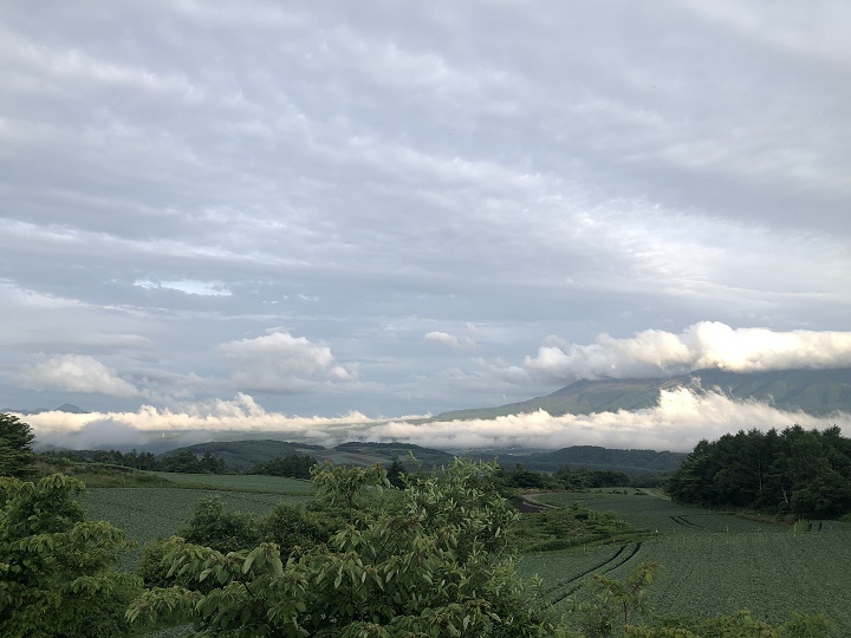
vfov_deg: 49.7
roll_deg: -1.0
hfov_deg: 63.4
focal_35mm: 28
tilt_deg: +8.8
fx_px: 688
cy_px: 319
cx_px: 426
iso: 20
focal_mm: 3.99
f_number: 1.8
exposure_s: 1/200
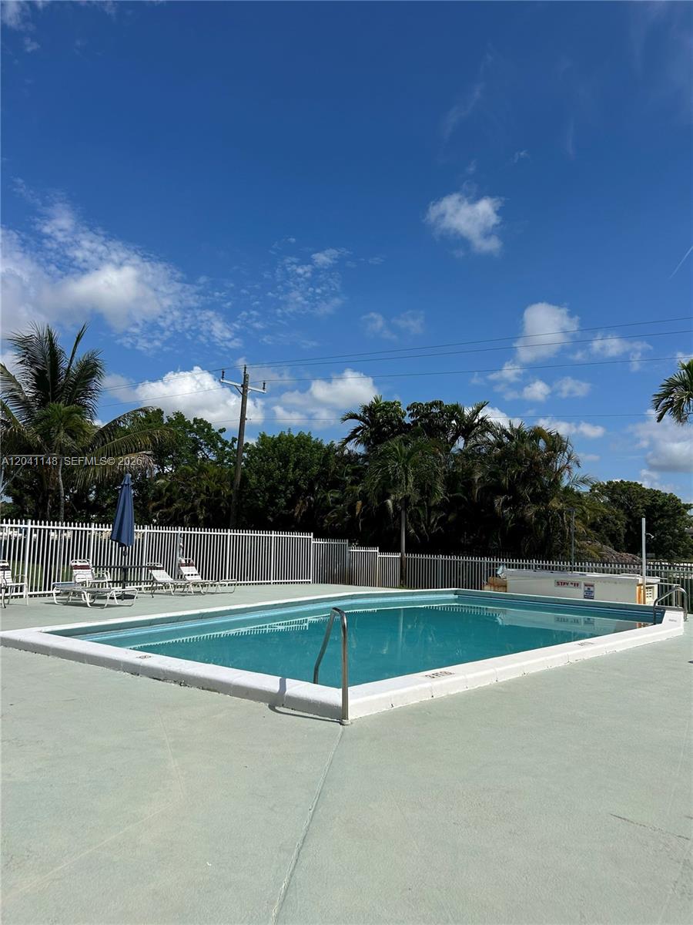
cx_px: 346
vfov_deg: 67.3
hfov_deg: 53.1
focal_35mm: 26
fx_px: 694
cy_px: 462
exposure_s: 1/6993
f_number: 1.5
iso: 50
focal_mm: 5.7
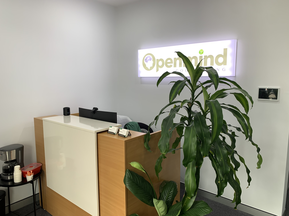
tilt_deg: -8.5
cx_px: 144
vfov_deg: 53.1
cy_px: 108
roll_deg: +0.4
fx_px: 217
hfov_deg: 67.3
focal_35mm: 26
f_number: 1.8
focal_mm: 4.25
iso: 40
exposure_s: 1/100
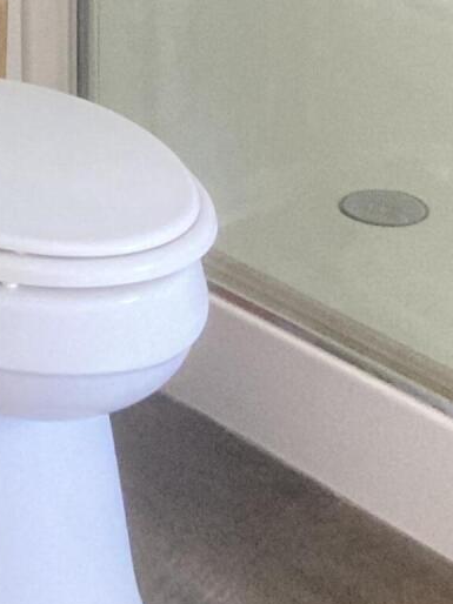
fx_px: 1903
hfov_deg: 13.1
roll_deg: -0.8
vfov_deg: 15.8
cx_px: -133
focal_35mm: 109
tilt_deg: -3.8
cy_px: -423
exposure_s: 1/40
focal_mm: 3.99
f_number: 1.8
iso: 400
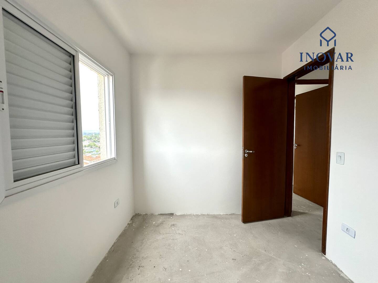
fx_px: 153
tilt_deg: -3.0
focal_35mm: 14
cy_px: 142
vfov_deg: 85.7
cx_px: 189
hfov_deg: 102.1
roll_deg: +0.0
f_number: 2.2
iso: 100
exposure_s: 1/99
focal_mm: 2.22
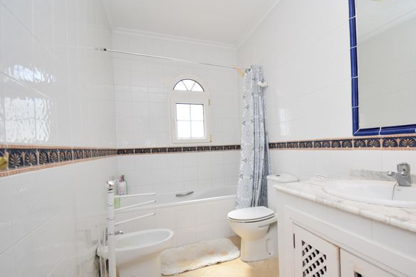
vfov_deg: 67.3
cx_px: 240
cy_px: 151
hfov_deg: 89.3
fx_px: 208
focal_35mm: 18
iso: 400
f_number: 5
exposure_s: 1/250
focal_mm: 10
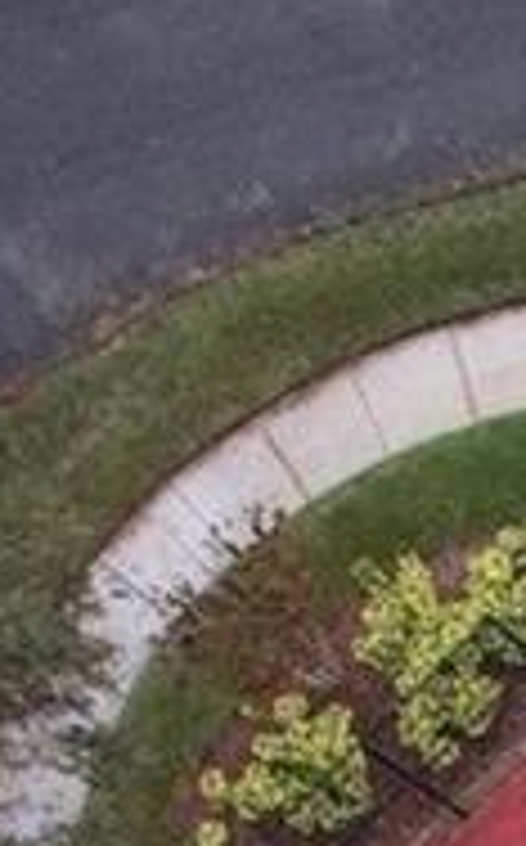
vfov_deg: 9.7
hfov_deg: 5.6
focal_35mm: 191
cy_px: 2034
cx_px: 2324
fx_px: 4394
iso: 400
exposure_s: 1/500
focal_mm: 8.4
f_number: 2.8
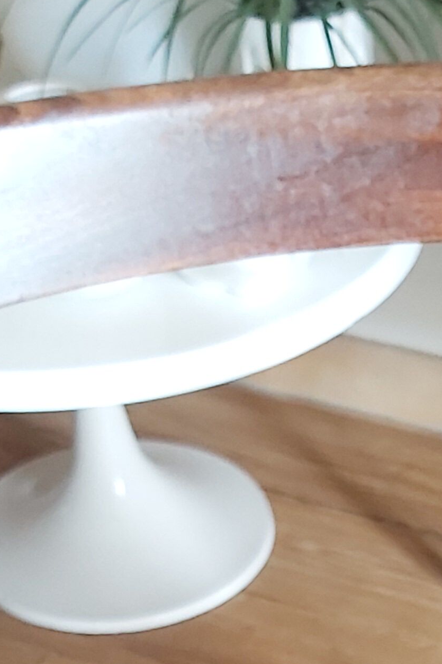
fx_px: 1603
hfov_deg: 15.3
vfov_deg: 21.1
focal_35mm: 87
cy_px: 883
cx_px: 482
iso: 250
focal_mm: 3.92
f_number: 1.7
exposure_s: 1/50
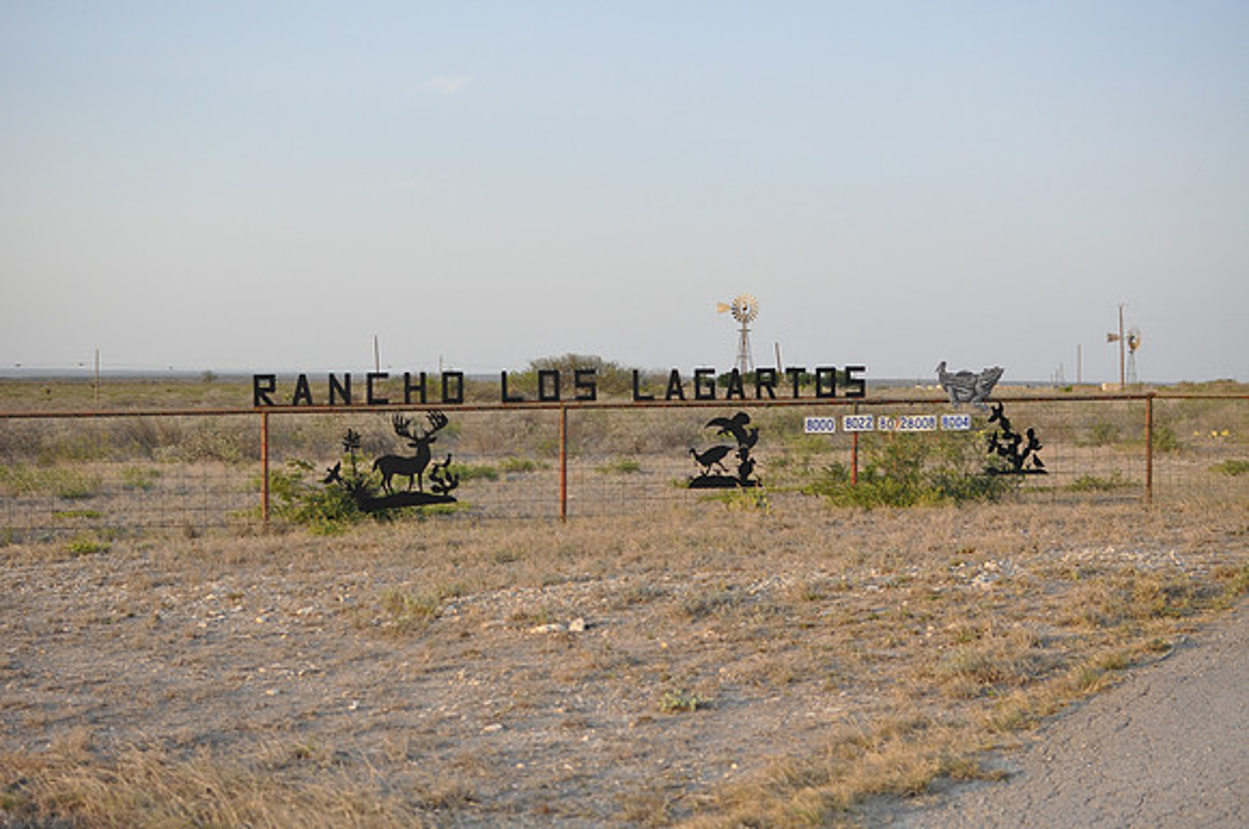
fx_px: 1819
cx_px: 624
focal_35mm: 52
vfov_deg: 25.7
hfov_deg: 37.9
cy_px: 414
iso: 800
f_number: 3.2
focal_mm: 35
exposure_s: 1/800
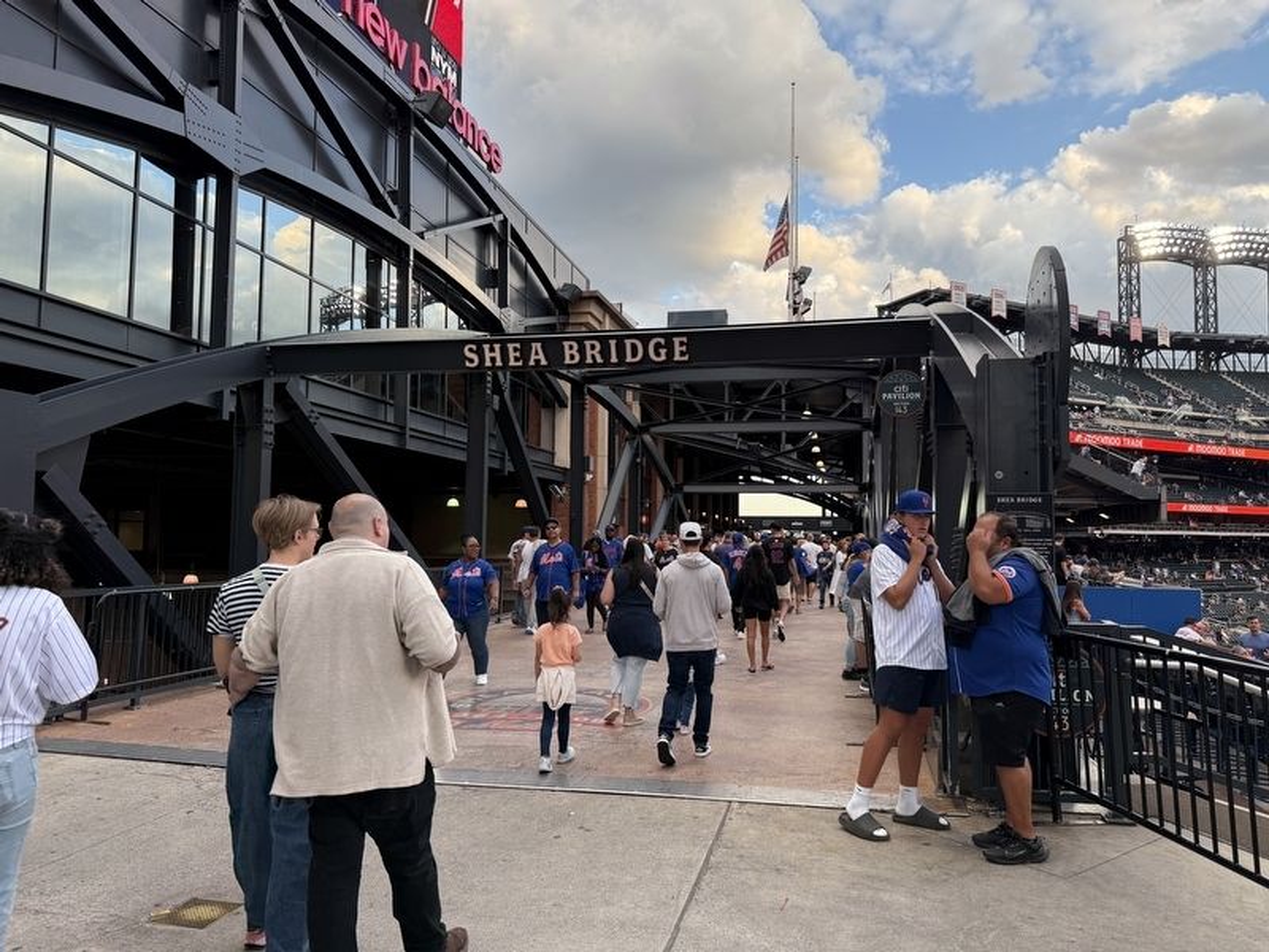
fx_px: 880
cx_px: 634
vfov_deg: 56.8
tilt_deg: +4.5
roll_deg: +0.0
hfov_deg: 71.6
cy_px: 476
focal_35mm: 24
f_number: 1.78
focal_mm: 6.76
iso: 100
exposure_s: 1/510
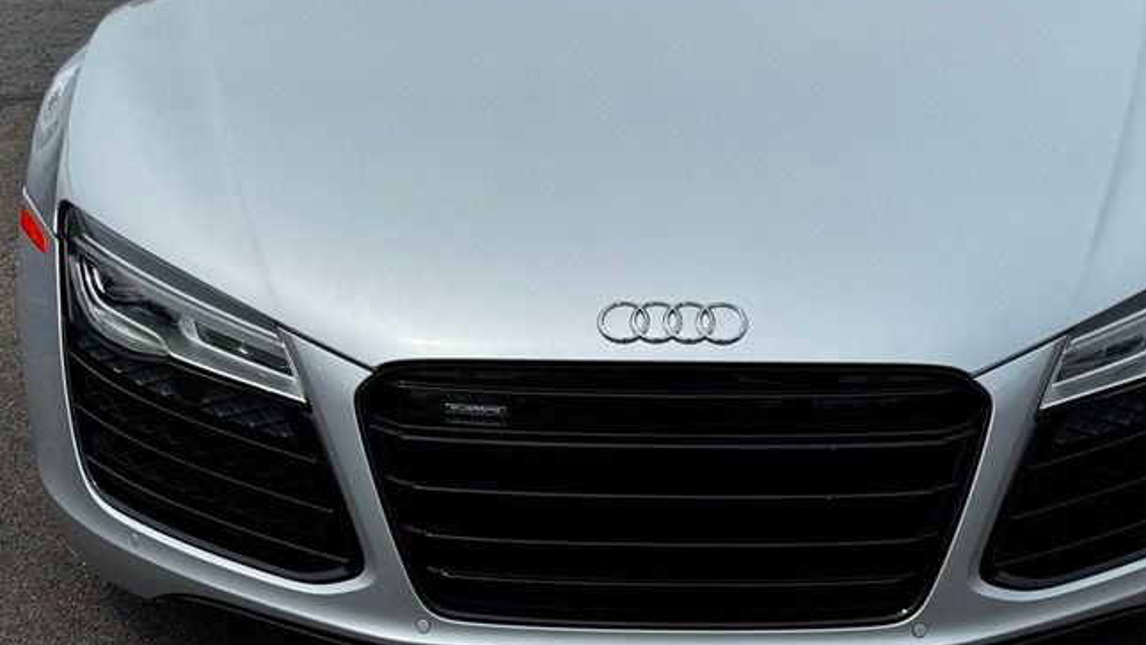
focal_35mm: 83
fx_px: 2522
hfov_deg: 25.6
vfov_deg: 14.5
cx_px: 640
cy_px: 153
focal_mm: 6.76
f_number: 1.78
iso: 64
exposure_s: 1/7092
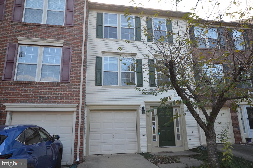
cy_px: 84
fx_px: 179
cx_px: 126
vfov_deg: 50.2
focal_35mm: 26
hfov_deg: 70.6
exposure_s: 1/125
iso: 200
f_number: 5.6
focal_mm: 17
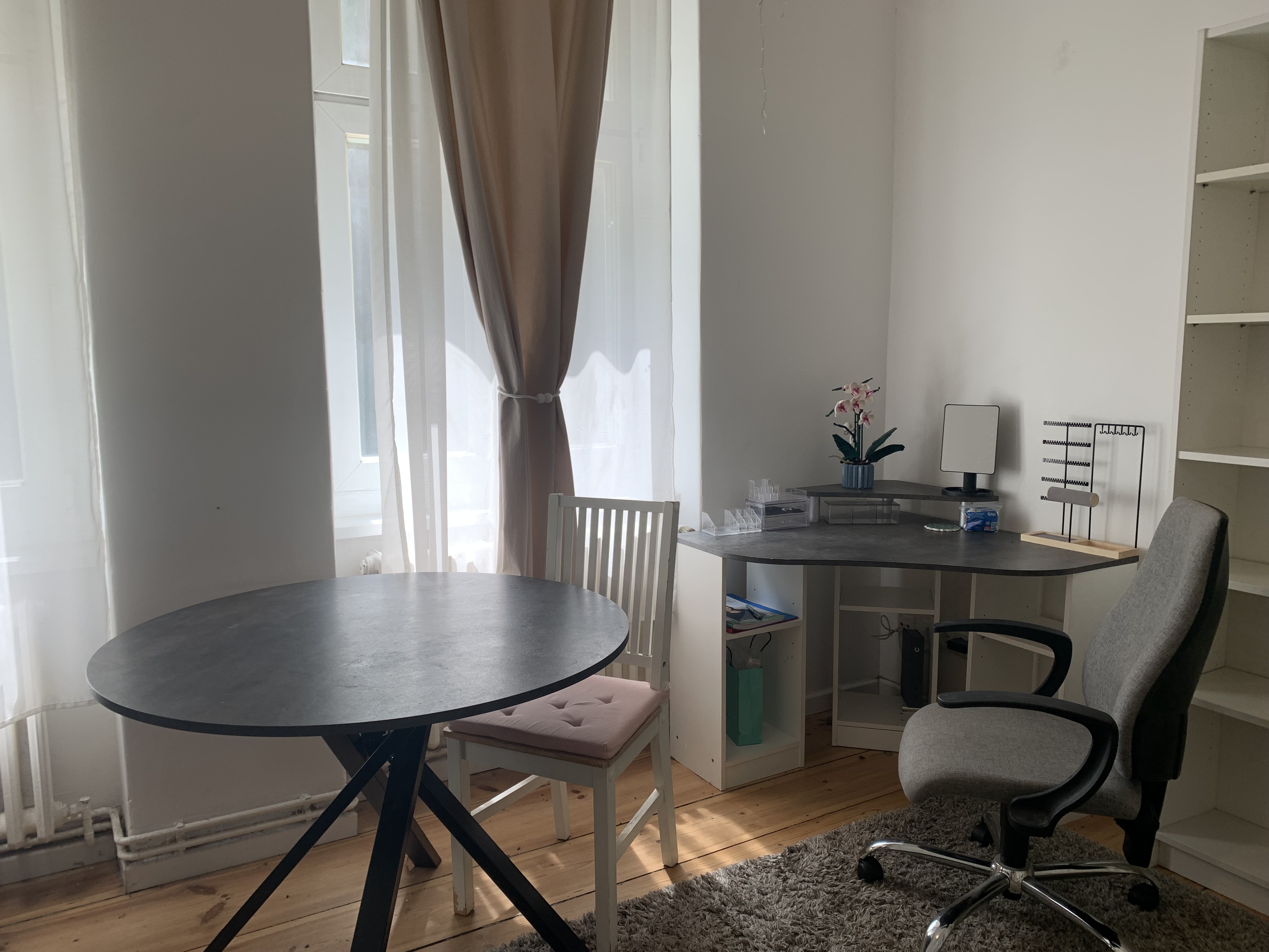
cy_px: 476
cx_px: 634
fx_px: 953
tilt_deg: -5.6
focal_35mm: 26
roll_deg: -1.5
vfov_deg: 53.1
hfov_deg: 67.3
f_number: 1.8
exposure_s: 1/139
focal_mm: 4.25
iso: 25
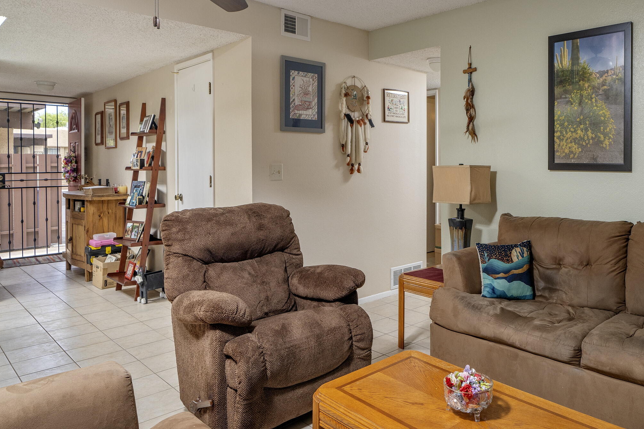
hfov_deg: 69.5
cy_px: 221
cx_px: 427
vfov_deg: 51.3
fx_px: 447
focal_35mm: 25
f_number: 8
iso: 200
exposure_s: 1/40
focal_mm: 18
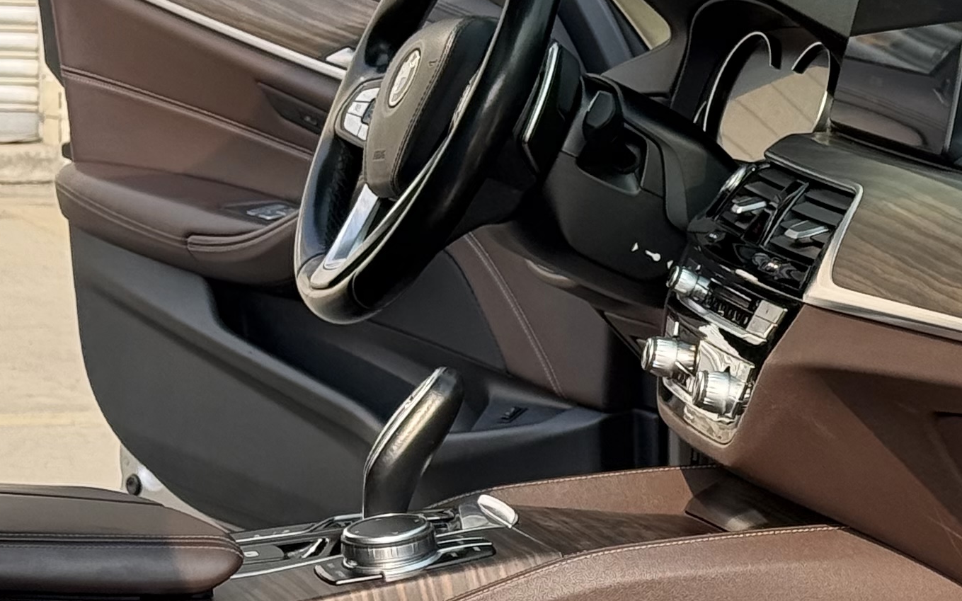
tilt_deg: -6.5
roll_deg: -1.6
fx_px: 3958
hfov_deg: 13.7
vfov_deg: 8.7
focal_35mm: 151
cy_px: 407
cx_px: 963
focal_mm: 6.76
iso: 80
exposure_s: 1/1264
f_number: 1.78
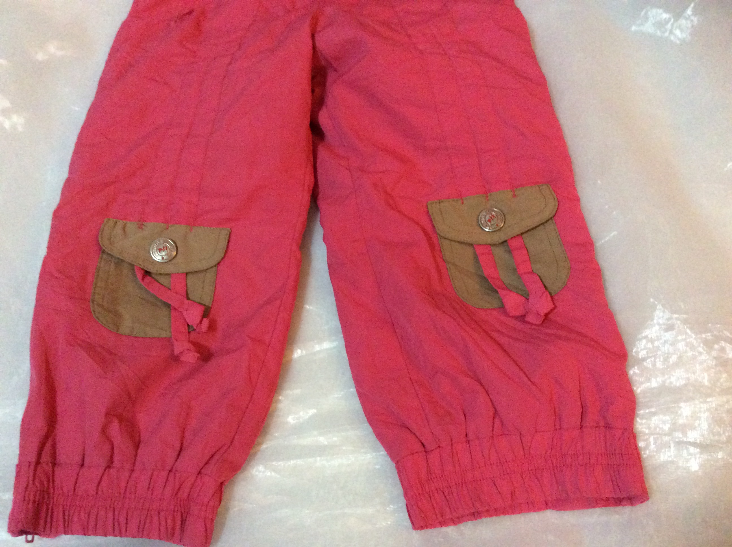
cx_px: 366
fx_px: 676
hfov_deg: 56.9
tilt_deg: -61.7
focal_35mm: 32
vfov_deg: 44.1
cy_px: 274
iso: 400
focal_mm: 3.3
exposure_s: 1/17
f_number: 2.4
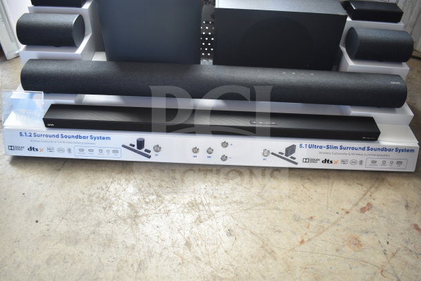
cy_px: 140
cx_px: 210
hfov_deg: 61.9
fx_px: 351
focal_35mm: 30
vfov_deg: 43.6
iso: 200
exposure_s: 1/30
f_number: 3.5
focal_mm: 20
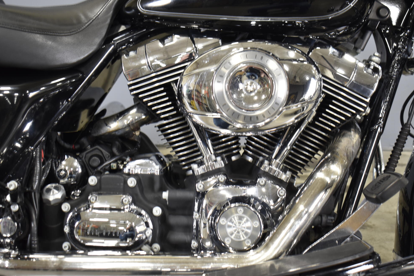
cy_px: 139
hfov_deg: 38.2
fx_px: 598
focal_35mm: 52
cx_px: 210
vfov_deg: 26.0
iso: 400
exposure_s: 1/10
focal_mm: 34
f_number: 4.5
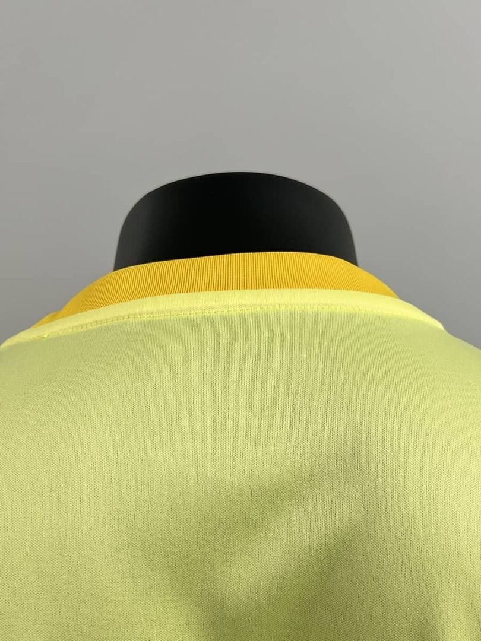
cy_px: 320
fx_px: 482
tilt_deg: -8.7
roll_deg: +0.6
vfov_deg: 67.3
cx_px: 240
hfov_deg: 53.1
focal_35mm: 26
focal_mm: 5.7
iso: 80
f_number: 1.5
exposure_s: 1/100
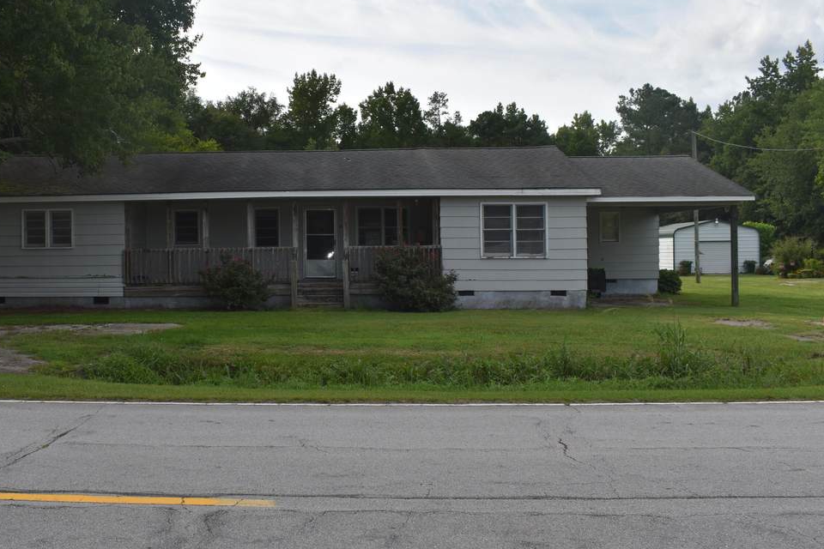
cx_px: 317
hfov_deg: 52.6
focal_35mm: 36
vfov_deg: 36.8
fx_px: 824
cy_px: 242
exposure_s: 1/200
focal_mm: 18
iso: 100
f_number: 9
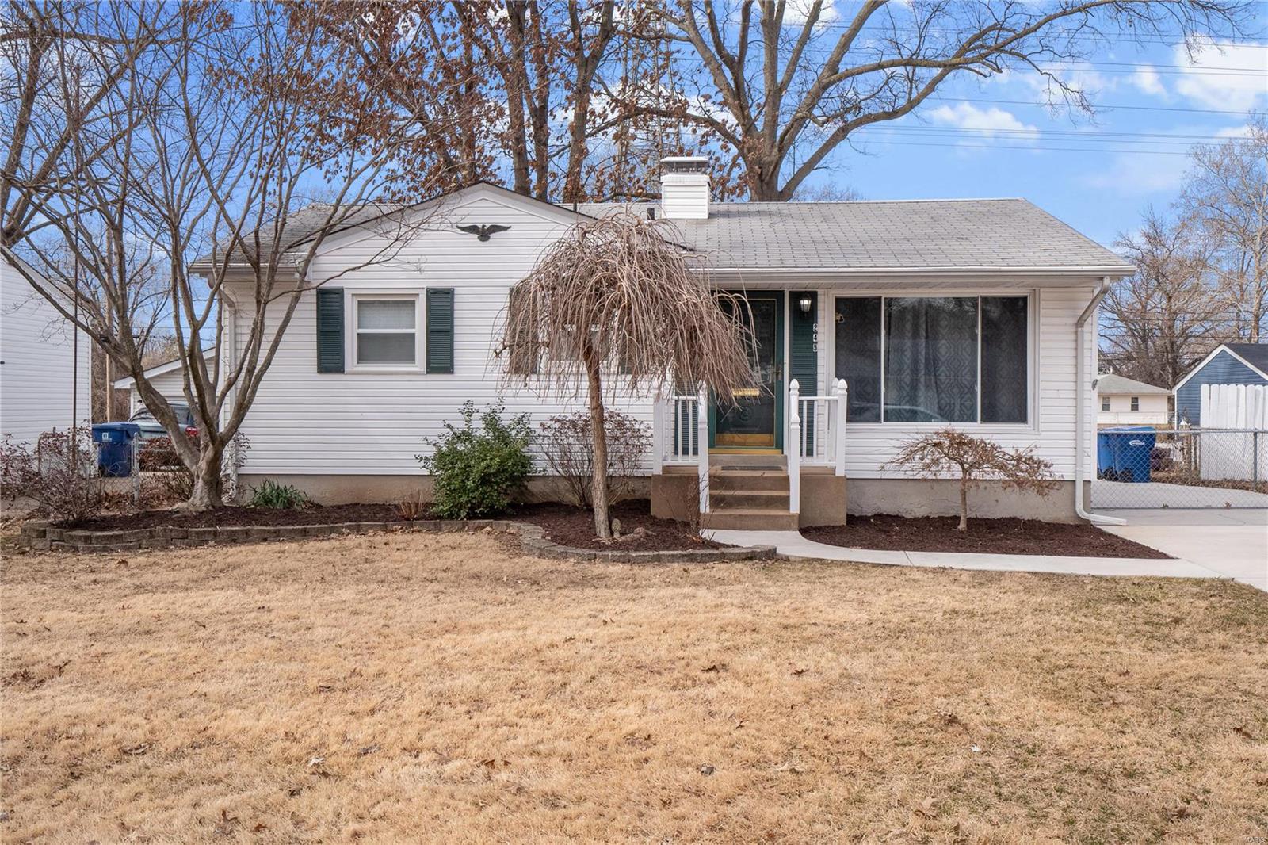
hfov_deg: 58.7
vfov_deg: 41.1
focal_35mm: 32
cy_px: 422
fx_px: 1127
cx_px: 634
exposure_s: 1/500
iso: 400
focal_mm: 16
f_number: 8
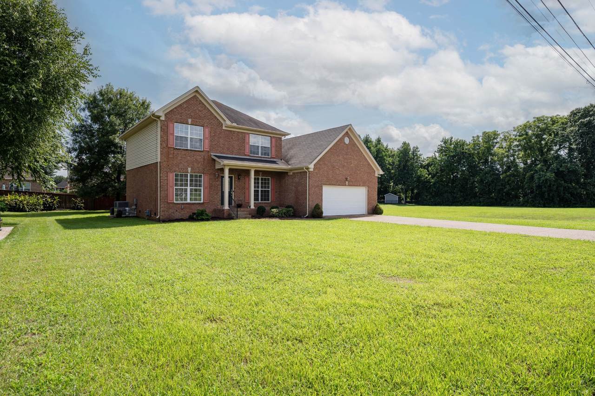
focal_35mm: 19
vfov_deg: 64.5
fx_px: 314
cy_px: 198
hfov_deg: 86.9
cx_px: 298
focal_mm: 19
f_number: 8
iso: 100
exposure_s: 1/250
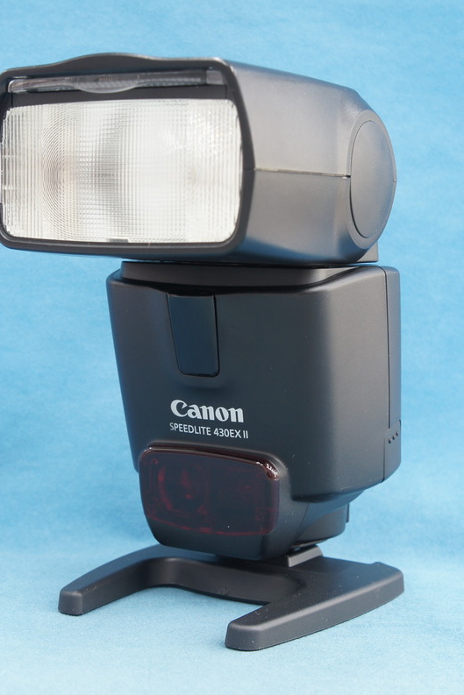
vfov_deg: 29.6
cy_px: 347
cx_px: 193
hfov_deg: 20.0
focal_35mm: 68
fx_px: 1314
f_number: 8
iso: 200
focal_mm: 30
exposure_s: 1/5
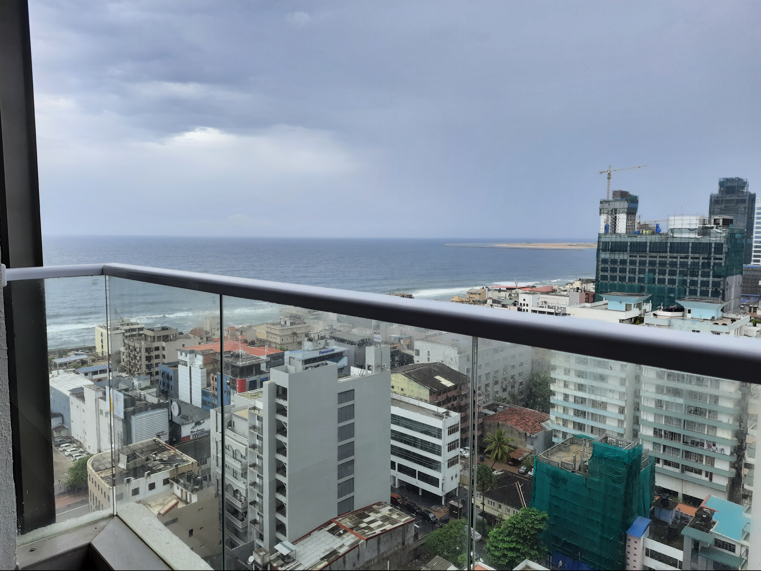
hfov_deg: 71.6
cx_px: 380
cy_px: 286
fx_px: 528
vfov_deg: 56.8
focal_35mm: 24
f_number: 1.8
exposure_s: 1/512
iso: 20
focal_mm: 5.23
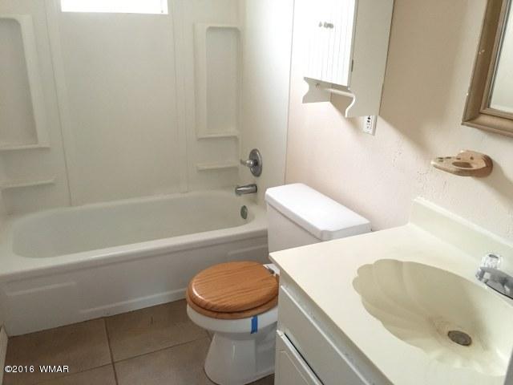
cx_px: 256
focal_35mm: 29
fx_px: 430
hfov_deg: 61.7
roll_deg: -1.6
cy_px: 192
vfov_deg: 48.2
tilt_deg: -19.8
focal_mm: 4.15
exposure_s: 1/17
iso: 1000
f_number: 2.2
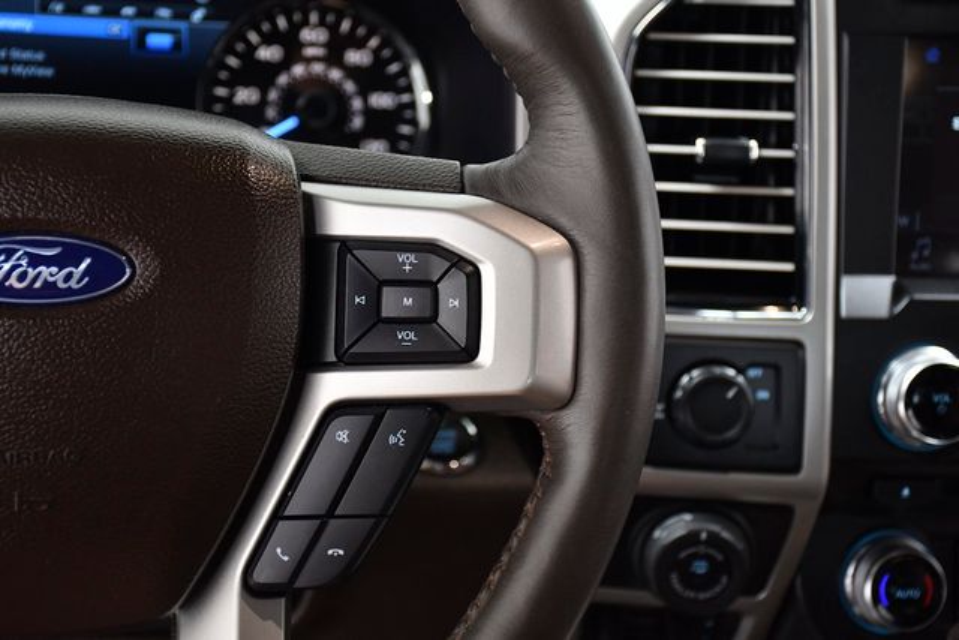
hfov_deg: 30.1
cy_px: 320
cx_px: 480
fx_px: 1785
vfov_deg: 20.3
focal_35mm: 67
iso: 1250
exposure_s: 1/80
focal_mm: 45
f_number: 4.5
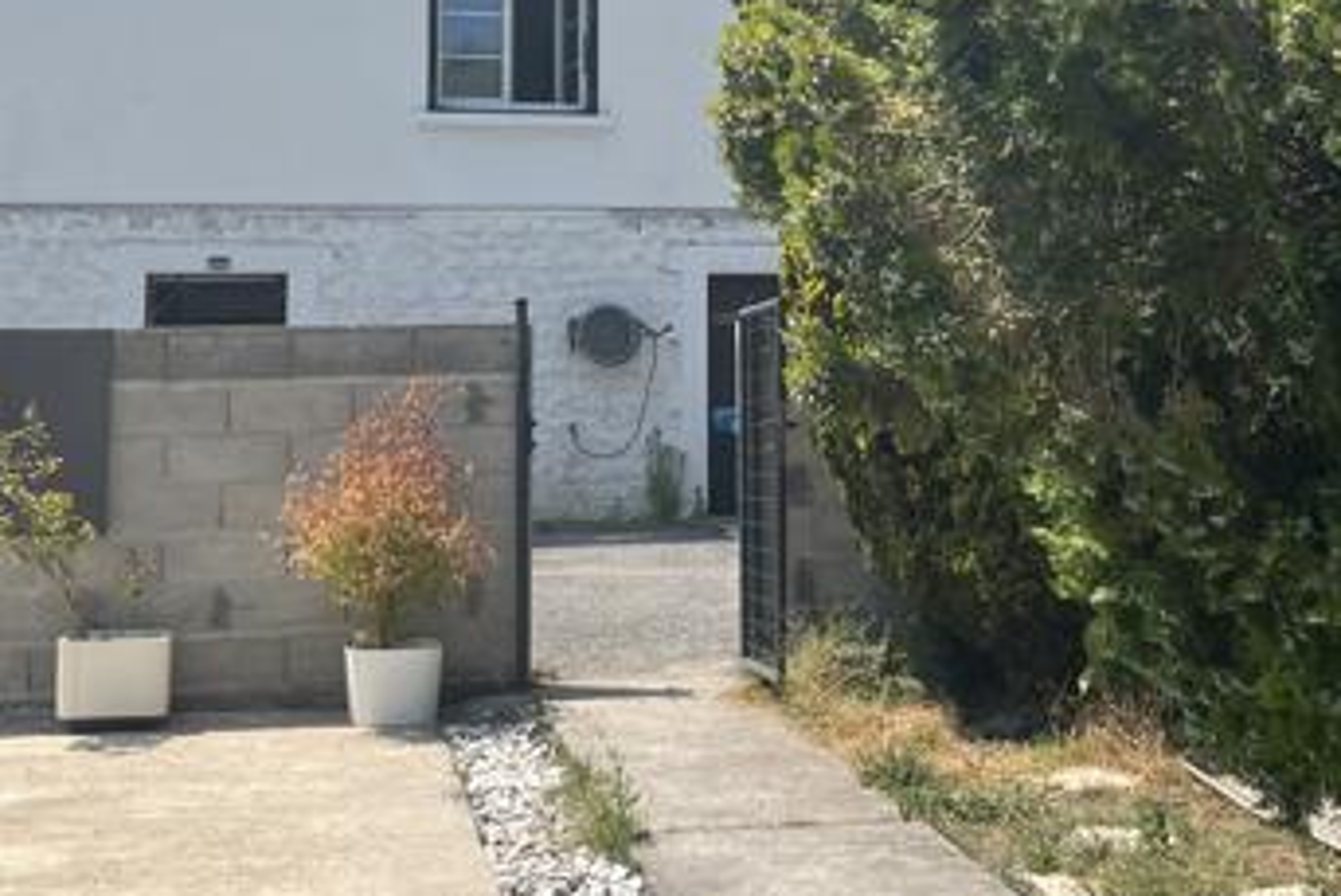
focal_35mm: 63
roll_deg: +0.7
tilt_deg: +7.9
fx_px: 2348
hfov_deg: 31.7
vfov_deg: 21.2
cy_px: 125
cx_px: 844
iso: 50
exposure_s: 1/3623
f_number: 1.6
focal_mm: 5.1
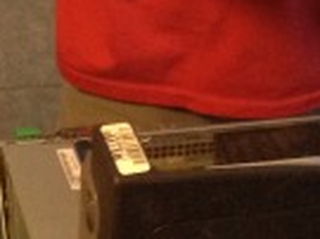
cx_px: -17
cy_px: -298
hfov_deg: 9.4
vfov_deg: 6.8
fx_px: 1921
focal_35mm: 208
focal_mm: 4.28
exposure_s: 1/20
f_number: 2.4
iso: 200
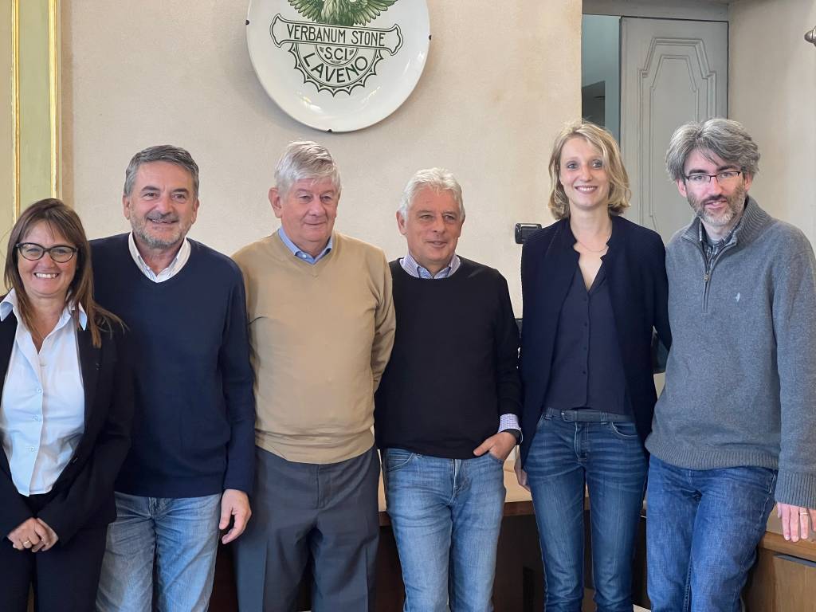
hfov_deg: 25.3
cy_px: 306
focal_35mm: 77
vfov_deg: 19.1
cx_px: 408
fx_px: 1815
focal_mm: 9
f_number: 2.8
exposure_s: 1/50
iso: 400
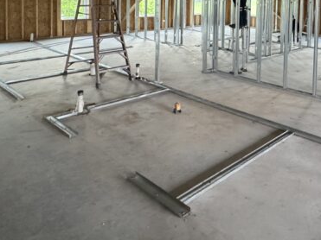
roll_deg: -2.3
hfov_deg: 50.2
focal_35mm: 34
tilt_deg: -3.4
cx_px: 264
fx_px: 315
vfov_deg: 37.8
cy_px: 6
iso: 640
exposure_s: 1/60
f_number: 2.2
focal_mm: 2.22
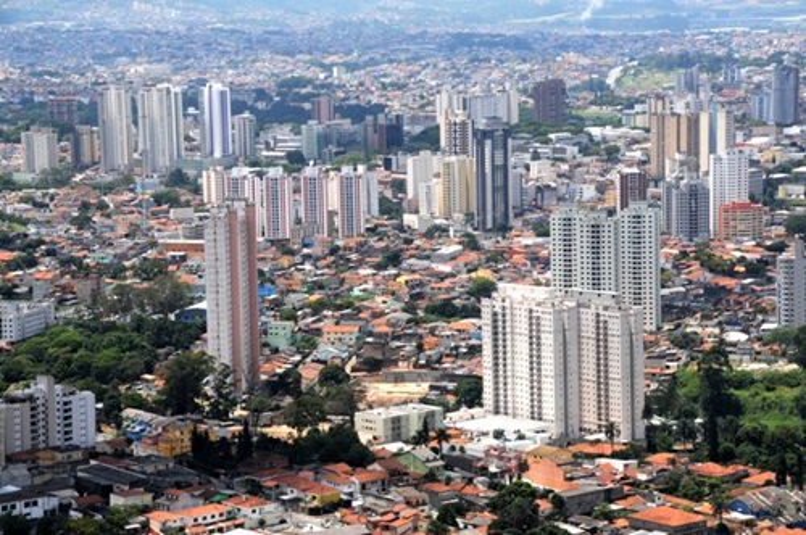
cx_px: 403
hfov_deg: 17.5
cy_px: 268
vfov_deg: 11.7
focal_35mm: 117
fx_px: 2616
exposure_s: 1/1000
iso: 500
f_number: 11
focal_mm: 78
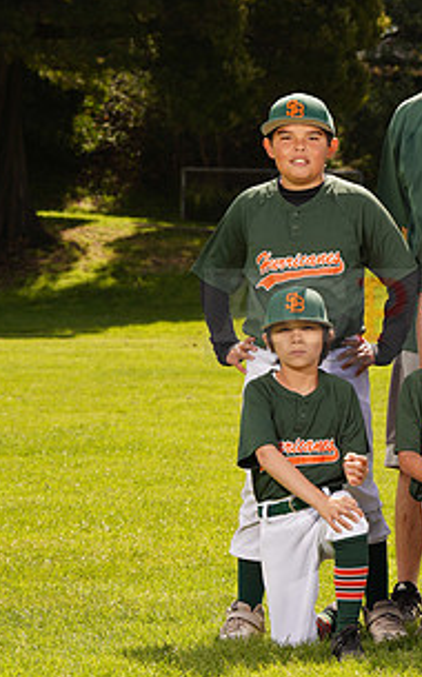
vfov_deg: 10.8
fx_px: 3578
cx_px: 577
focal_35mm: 194
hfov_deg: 6.7
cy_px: 299
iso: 100
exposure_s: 1/160
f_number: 9
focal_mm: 100
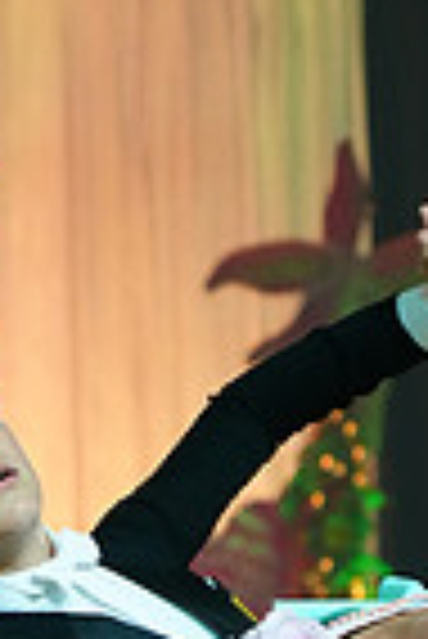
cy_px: 1210
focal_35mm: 277
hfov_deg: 5.0
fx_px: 4927
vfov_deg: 7.2
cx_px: 119
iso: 3200
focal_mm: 68
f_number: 4
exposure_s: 1/400
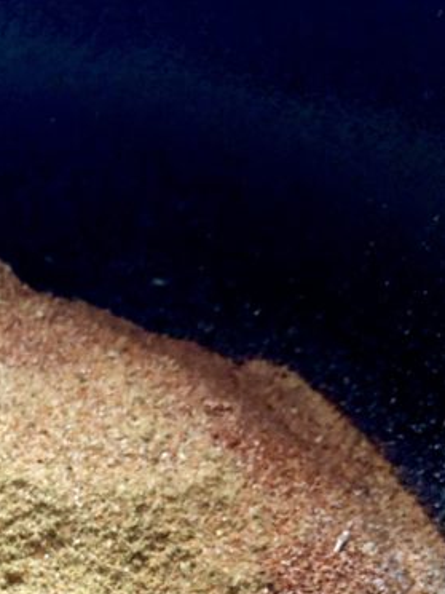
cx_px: -6
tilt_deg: -64.8
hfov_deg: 18.6
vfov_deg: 22.7
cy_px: 763
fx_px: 1320
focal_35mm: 77
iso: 100
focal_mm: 3.99
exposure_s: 1/9
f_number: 1.8
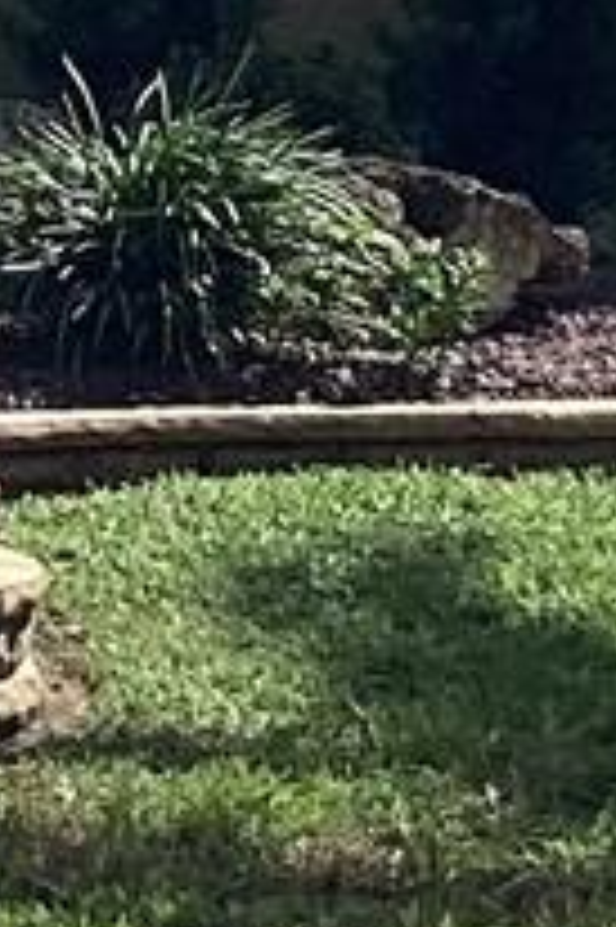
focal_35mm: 251
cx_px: 229
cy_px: 22
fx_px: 6453
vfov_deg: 8.2
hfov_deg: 5.5
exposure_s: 1/1852
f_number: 2.4
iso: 25
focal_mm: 3.3
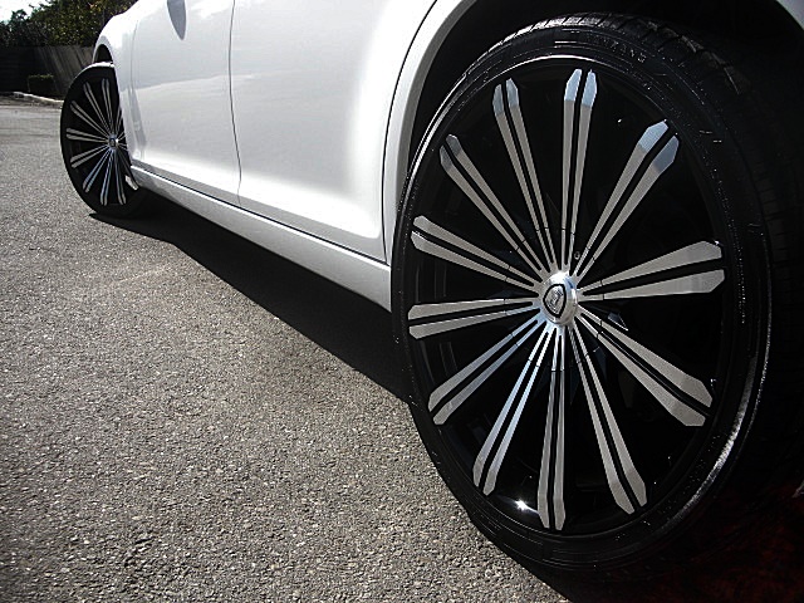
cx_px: 402
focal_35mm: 36
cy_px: 302
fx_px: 836
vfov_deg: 39.7
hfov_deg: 51.4
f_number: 2.8
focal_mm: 6.3
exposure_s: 1/500
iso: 50
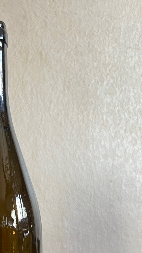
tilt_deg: -3.9
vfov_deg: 38.0
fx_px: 341
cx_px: -9
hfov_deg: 22.3
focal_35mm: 51
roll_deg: +1.9
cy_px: 225
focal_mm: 5.1
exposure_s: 1/60
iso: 500
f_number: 1.6
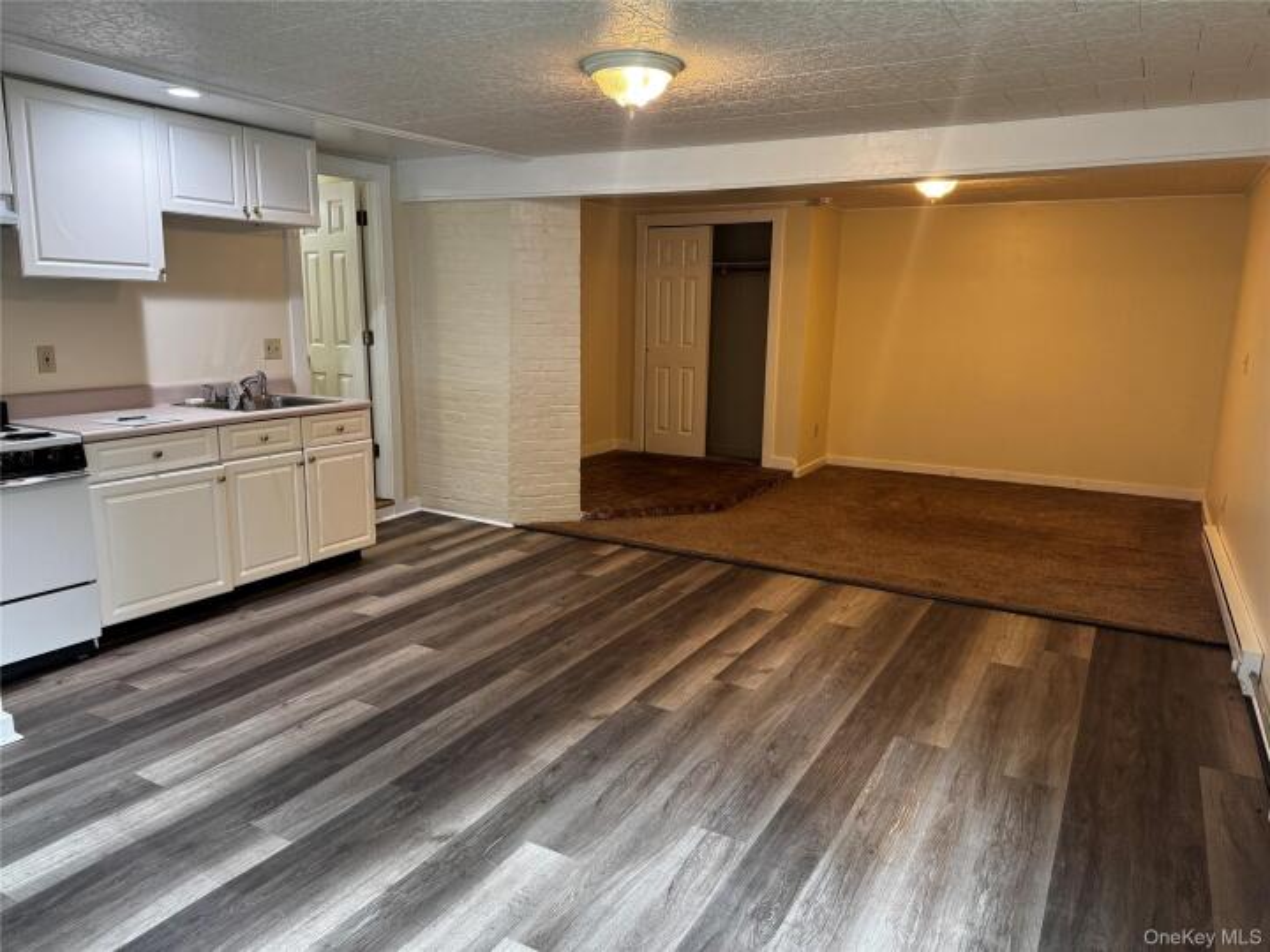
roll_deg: -1.0
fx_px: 881
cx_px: 635
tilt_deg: -11.7
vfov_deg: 56.8
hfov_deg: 71.6
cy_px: 476
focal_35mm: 24
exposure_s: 1/60
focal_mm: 6.76
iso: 200
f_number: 1.78
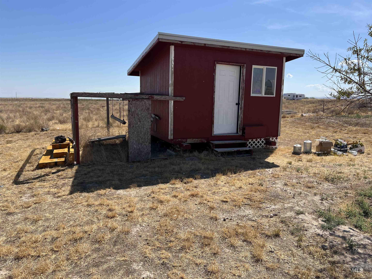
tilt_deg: -8.9
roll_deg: -0.5
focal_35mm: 26
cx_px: 186
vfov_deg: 53.1
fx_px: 279
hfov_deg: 67.3
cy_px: 140
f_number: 1.5
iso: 50
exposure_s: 1/4630
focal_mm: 5.7
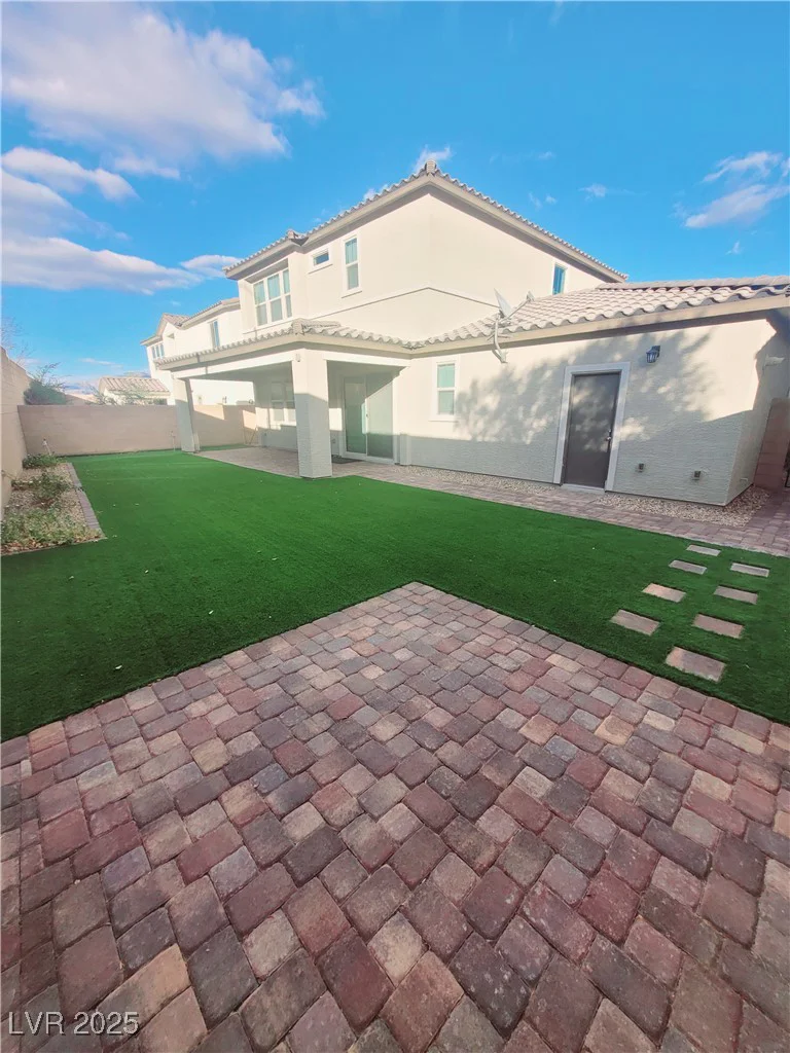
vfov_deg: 106.2
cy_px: 526
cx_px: 395
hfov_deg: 89.9
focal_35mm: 13
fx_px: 396
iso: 40
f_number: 2.2
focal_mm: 1.74
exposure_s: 1/588
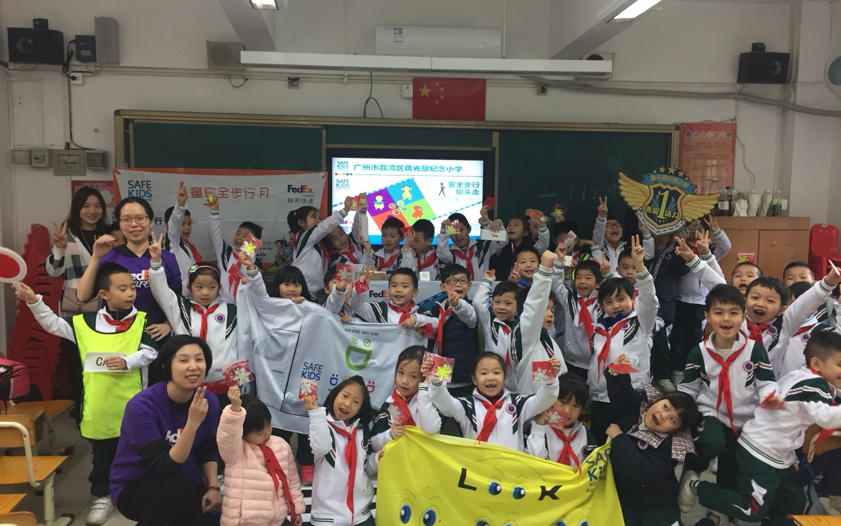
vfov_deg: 40.6
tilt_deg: -4.7
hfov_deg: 61.2
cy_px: 282
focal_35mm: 31
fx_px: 711
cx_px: 419
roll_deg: -0.5
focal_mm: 4.15
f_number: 2.2
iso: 80
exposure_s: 1/30
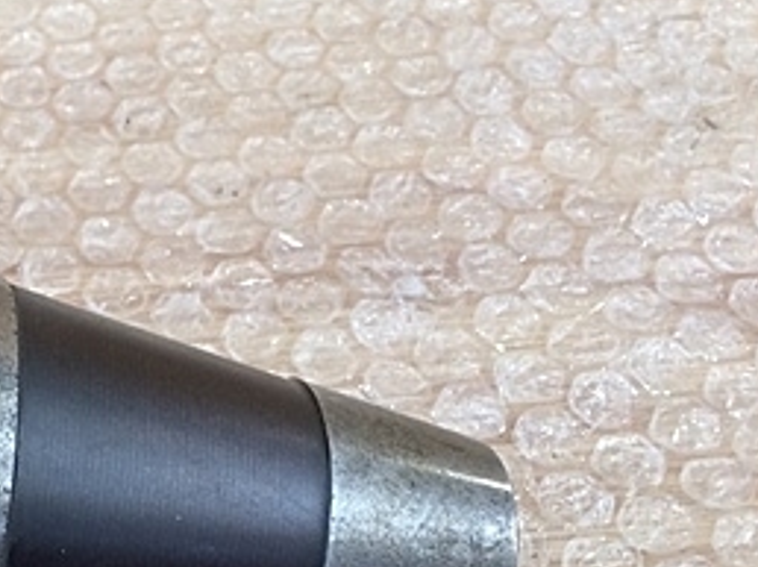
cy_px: 473
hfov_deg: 24.8
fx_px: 1575
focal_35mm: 72
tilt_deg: -53.0
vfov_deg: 20.1
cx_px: -115
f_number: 2.2
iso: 64
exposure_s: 1/30
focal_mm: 4.15
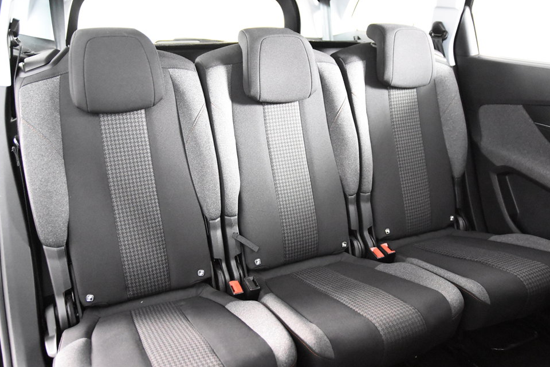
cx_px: 276
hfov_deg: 58.7
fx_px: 489
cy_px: 194
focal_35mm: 32
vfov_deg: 41.1
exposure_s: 1/30
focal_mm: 20
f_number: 2.8
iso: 10000
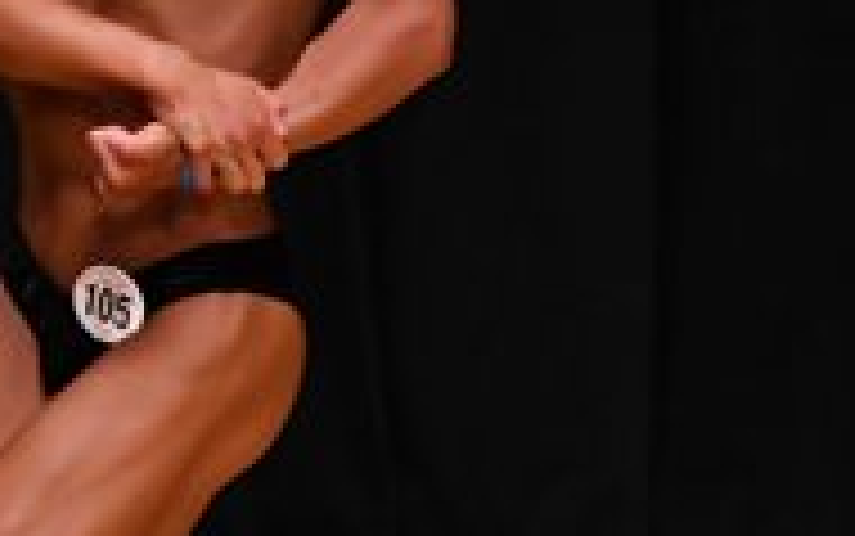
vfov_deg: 1.2
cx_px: -452
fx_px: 24691
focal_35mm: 1059
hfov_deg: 2.0
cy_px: 257
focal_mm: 170
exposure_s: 1/400
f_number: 5.6
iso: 3200
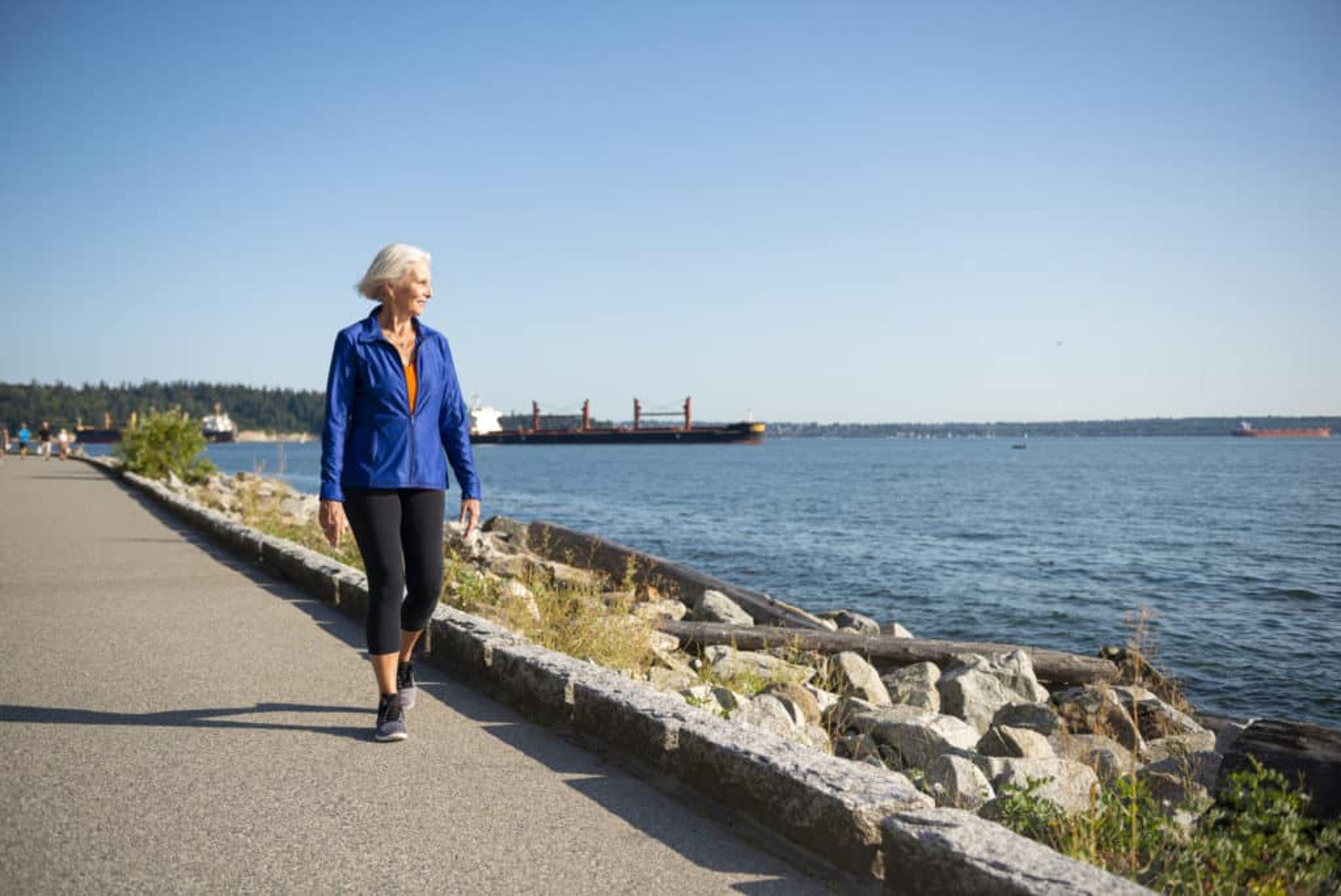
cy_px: 448
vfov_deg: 36.9
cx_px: 670
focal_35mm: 36
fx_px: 1342
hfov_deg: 53.1
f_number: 3.2
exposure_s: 1/2500
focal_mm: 36
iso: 100
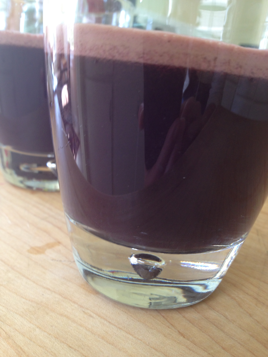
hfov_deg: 40.7
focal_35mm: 35
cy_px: 178
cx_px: 134
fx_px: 361
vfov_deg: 52.6
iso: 100
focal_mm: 4.28
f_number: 2.4
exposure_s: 1/20
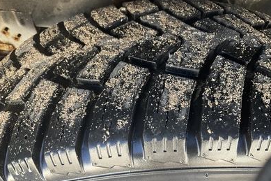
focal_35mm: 31
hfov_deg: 60.3
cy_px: 101
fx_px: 233
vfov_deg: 42.2
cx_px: 137
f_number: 1.8
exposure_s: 1/77
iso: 64
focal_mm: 3
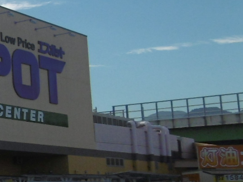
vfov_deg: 16.2
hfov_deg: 17.2
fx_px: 639
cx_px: -207
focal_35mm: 91
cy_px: 93
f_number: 7.8
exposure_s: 1/500
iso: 200
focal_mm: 4.3
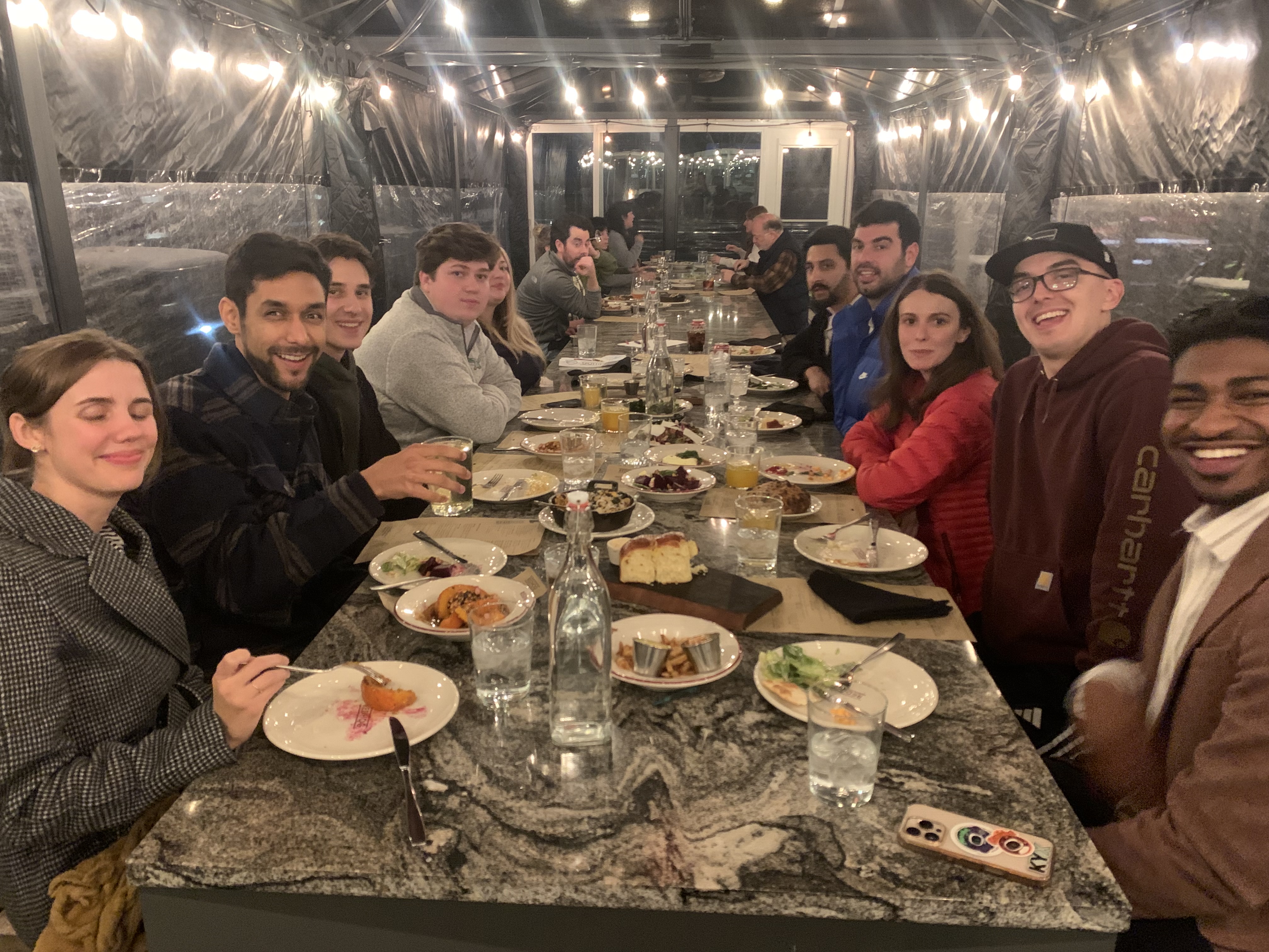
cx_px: 634
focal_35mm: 26
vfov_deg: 53.1
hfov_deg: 67.3
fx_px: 953
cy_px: 476
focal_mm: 4.25
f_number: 1.8
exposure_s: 1/17
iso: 640
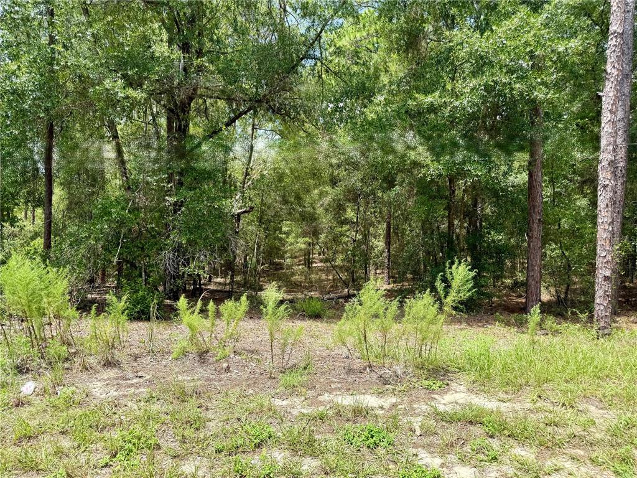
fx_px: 442
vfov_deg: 56.8
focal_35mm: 24
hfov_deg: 71.6
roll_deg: -1.4
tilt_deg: -2.1
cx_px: 318
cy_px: 239
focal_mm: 6.76
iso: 80
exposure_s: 1/1653
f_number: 1.78
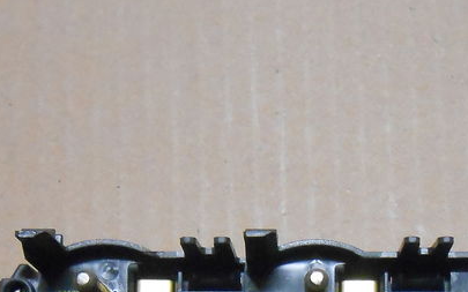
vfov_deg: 17.8
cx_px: 311
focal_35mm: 68
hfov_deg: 30.0
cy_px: 384
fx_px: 867
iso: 800
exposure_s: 1/20
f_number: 3.5
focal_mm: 4.6
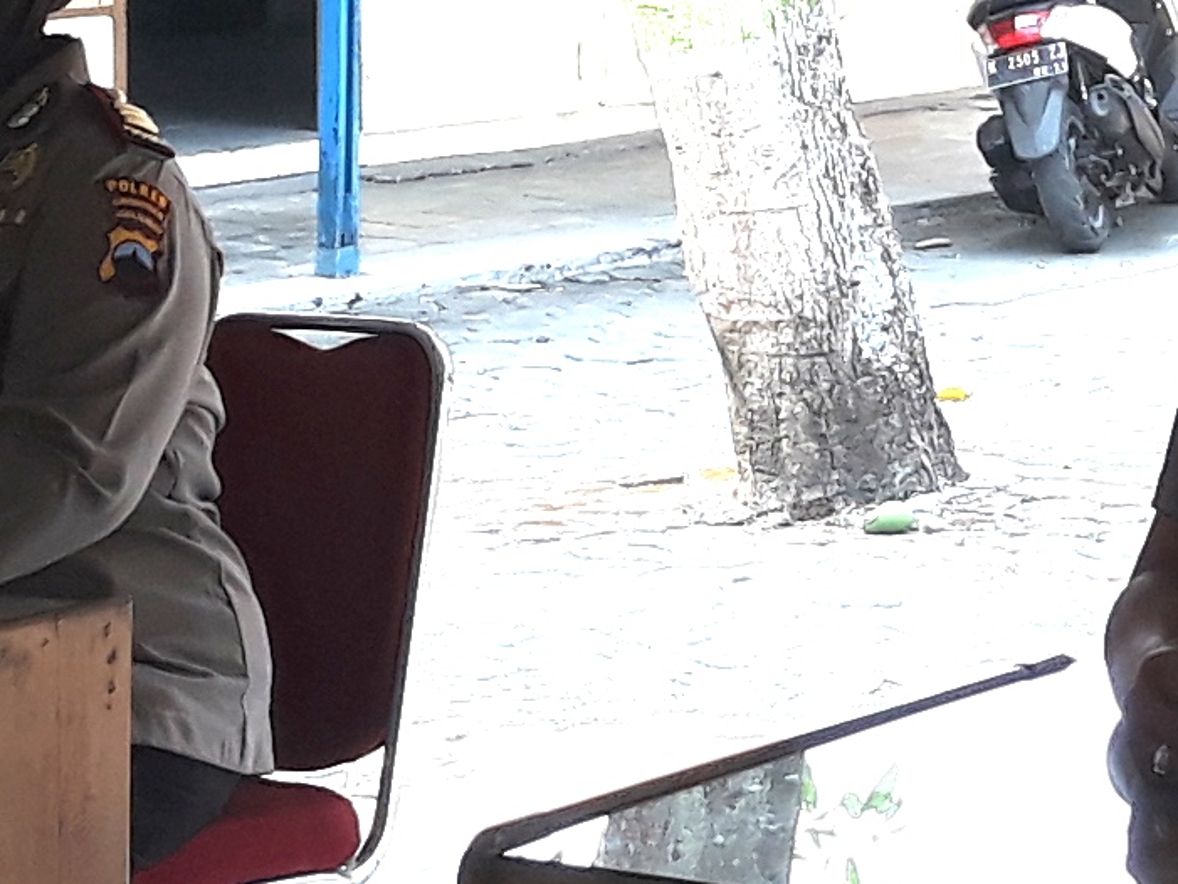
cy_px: -176
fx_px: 5412
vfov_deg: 9.2
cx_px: 1196
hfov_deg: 12.3
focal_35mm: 159
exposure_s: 1/200
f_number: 1.9
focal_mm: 3.6
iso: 40
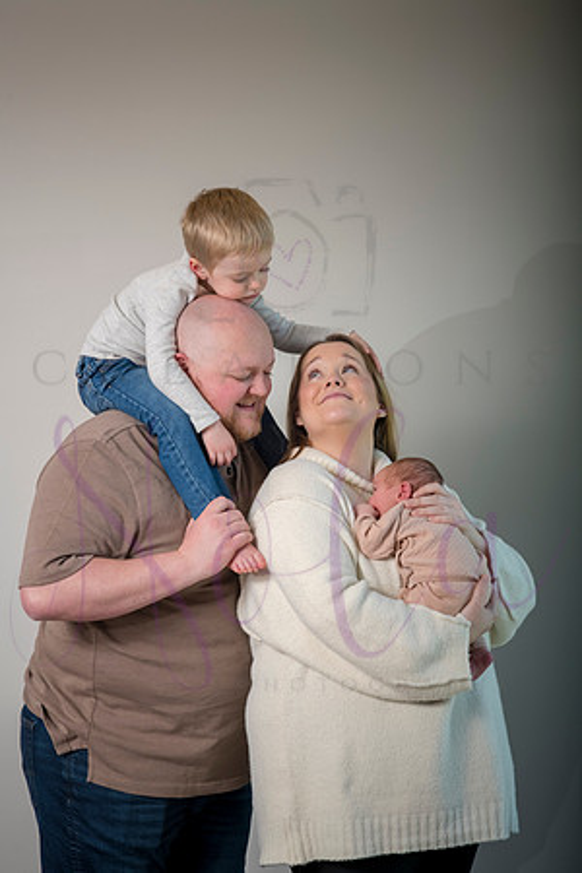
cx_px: 291
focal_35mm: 85
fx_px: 2061
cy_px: 436
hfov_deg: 16.1
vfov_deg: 23.9
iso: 500
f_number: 8
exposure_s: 1/250
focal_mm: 85
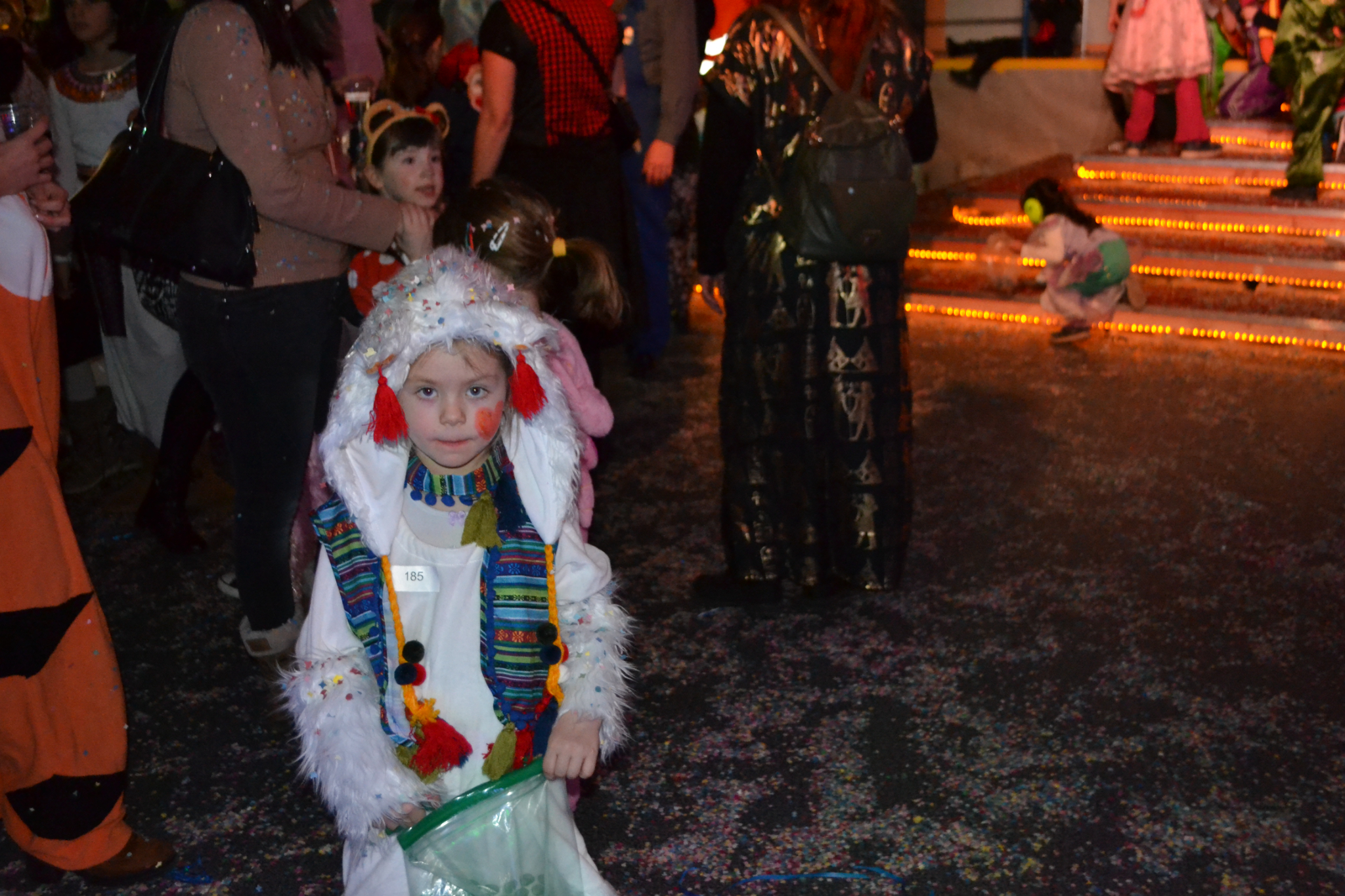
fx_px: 1457
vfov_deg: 34.2
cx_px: 672
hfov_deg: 49.6
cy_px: 448
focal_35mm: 39
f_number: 4.2
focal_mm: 26
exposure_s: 1/60
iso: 3200
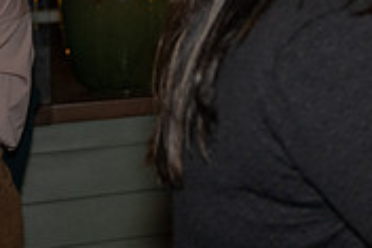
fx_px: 1259
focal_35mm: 122
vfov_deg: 11.0
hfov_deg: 15.4
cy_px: -67
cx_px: 579
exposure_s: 1/125
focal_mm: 37
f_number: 2.8
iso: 2000
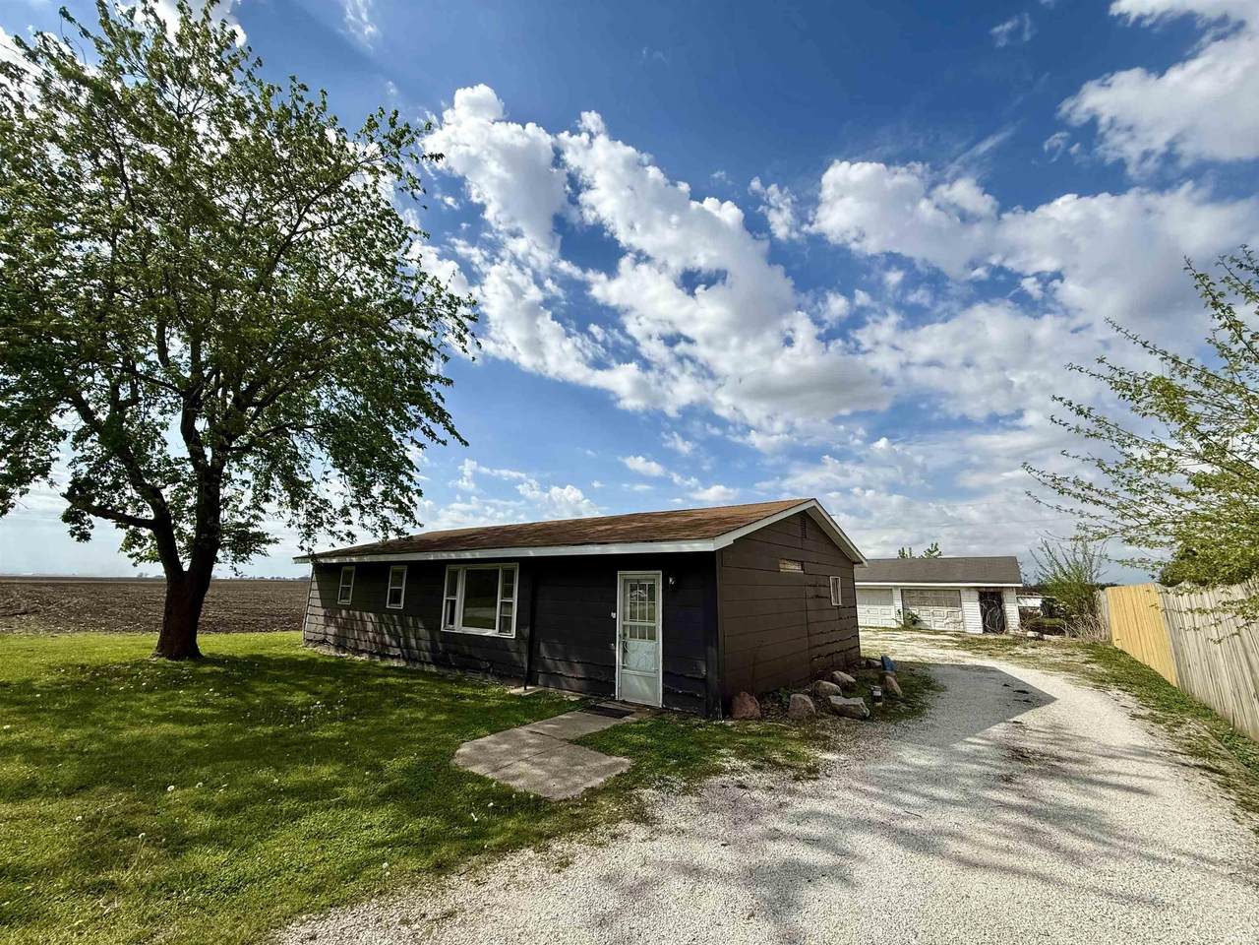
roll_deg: -0.1
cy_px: 472
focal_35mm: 14
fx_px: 509
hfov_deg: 102.1
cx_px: 630
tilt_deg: +12.6
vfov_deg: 85.7
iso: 50
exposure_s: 1/4425
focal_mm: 2.22
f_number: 2.2
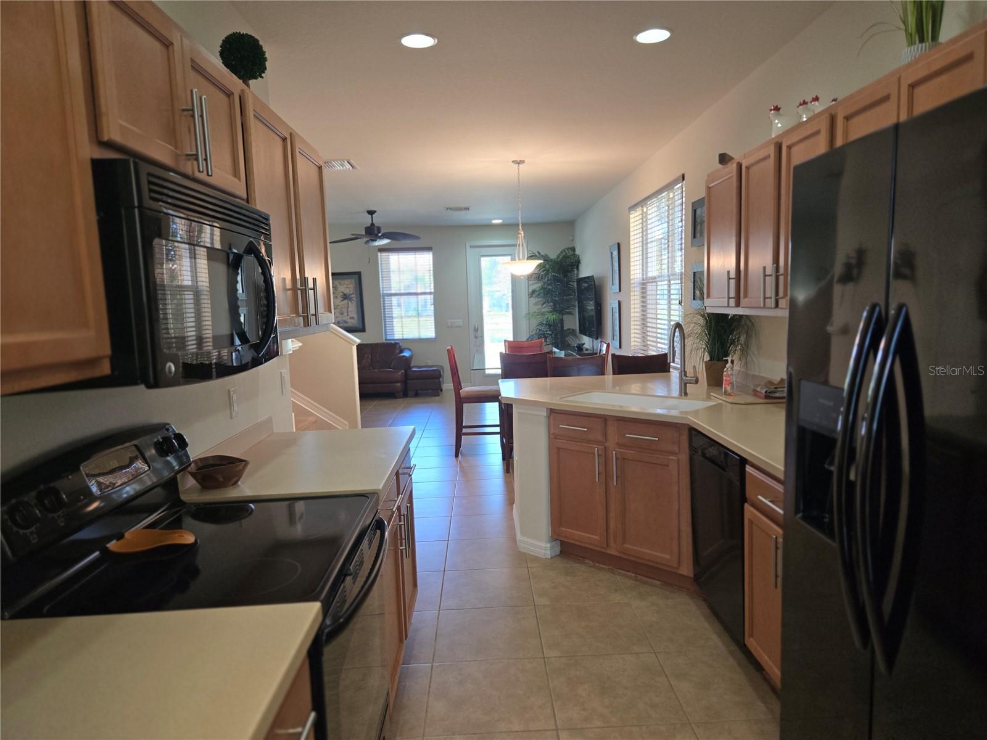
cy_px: 370
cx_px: 494
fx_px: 656
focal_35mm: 23
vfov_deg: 58.9
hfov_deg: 73.9
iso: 200
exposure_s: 1/120
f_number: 1.8
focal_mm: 5.4
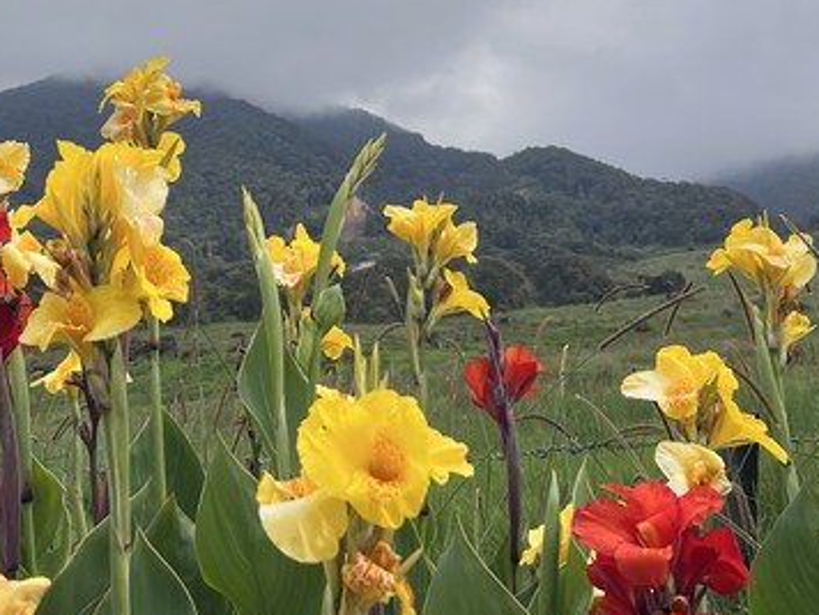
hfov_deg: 32.5
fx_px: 1349
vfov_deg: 25.1
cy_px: 107
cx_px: 127
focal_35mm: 57
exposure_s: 1/5587
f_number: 1.5
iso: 50
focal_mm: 5.7
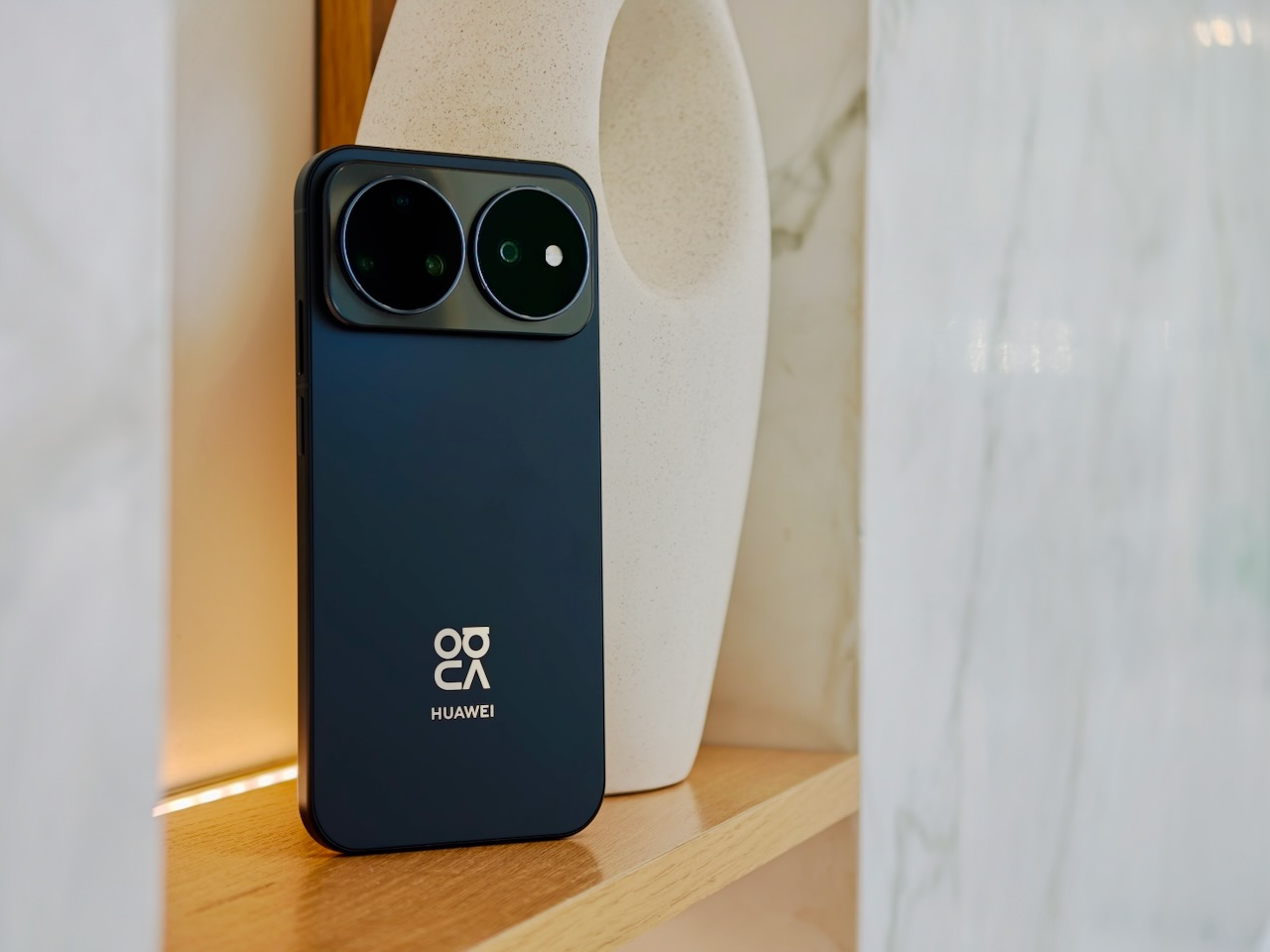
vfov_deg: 21.0
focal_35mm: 70
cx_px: 635
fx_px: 2568
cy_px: 476
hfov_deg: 27.8
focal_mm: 20.1
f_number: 2.2
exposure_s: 1/100
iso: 200
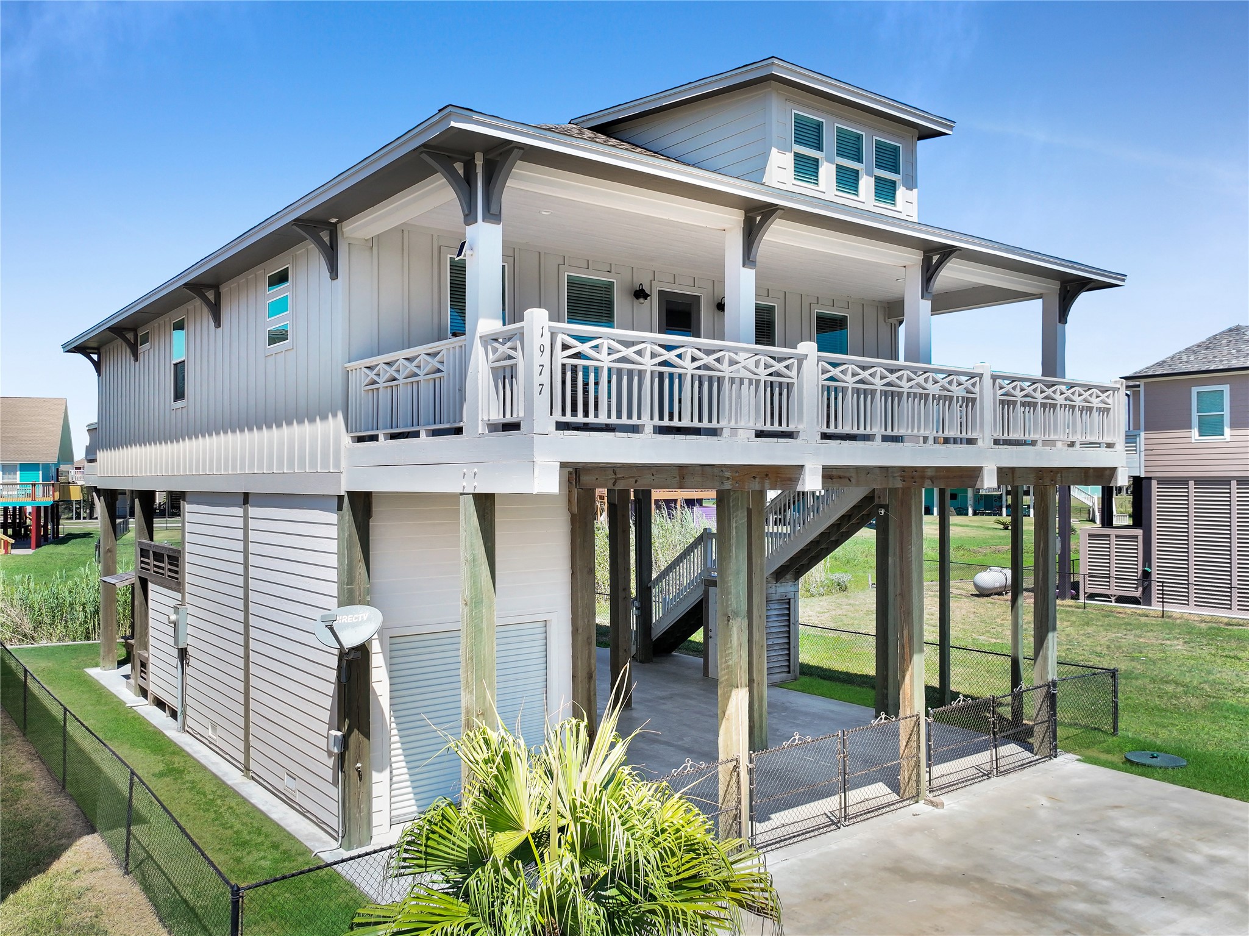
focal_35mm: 24
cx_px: 624
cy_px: 468
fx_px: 866
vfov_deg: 56.8
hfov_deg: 71.6
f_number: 2.8
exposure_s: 1/1600
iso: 130
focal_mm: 12.29
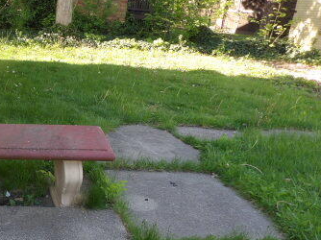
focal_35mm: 46
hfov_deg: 38.6
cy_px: 141
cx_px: 36
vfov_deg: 31.4
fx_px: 426
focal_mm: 4.3
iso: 100
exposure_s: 1/97
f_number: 3.2
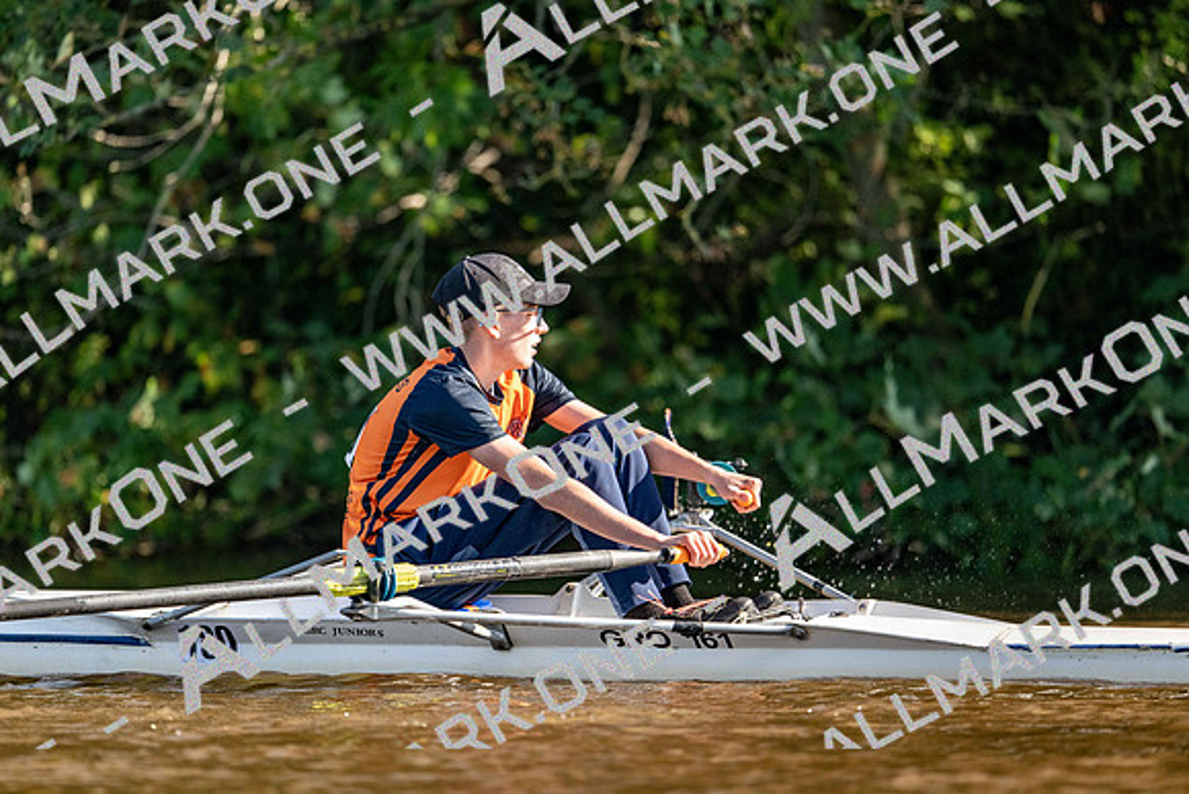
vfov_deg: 3.4
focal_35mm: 400
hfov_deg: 5.2
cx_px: 594
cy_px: 397
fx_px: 13214
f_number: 4.5
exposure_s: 1/3200
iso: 1600
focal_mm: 400
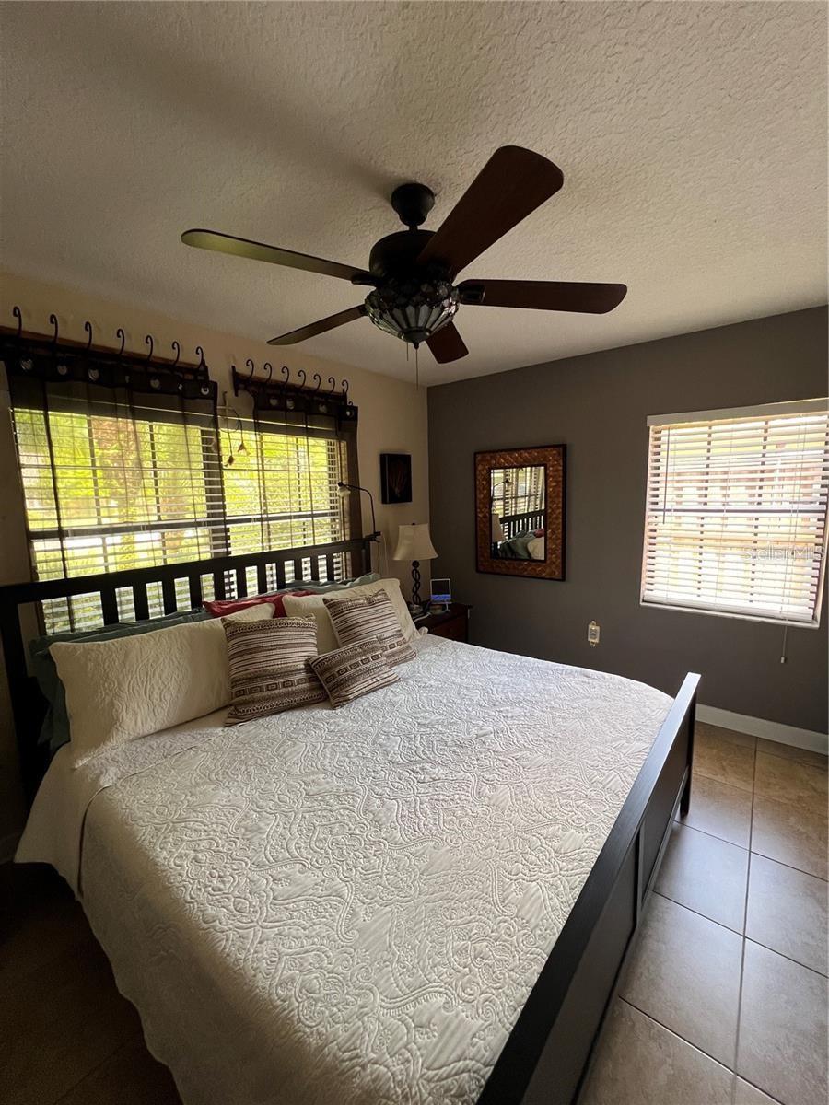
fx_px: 415
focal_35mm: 13
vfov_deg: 106.2
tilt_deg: -7.8
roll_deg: +1.0
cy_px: 552
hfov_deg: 89.9
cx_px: 414
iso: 250
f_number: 1.8
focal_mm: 1.57
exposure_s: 1/78
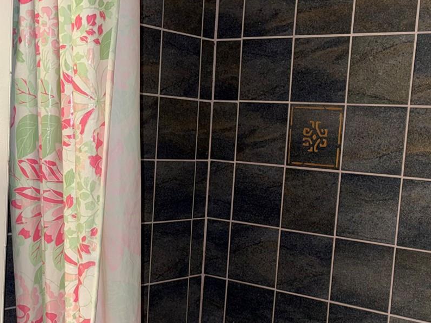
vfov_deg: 23.5
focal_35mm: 62
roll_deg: -3.5
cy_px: 221
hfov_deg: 31.2
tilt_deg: -6.0
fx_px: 772
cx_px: 216
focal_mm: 6.76
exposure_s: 1/15
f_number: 1.78
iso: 100
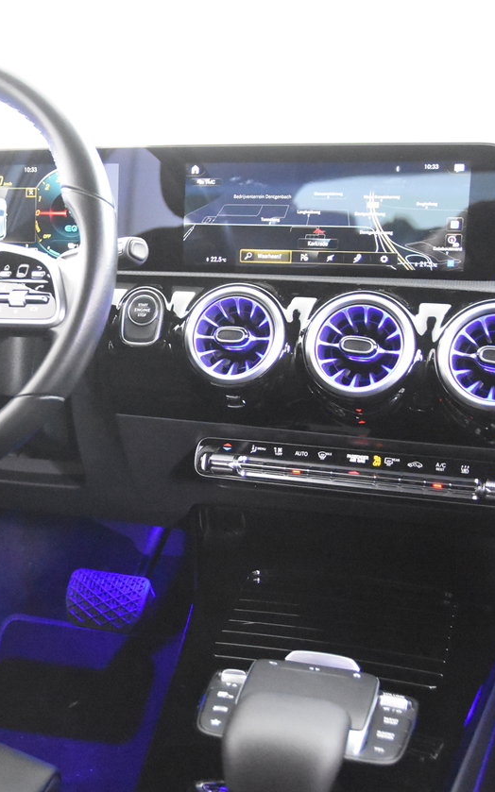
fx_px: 1209
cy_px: 402
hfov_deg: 22.3
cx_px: 5
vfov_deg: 36.3
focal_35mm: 56
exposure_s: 1/40
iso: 11400
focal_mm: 24
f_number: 3
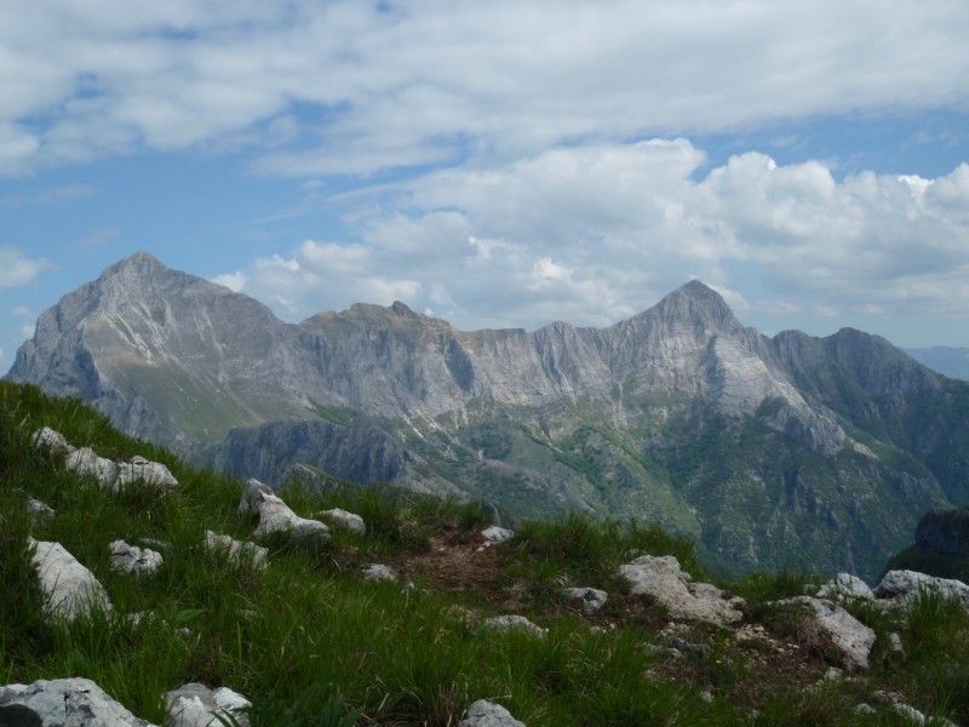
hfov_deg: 38.9
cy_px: 364
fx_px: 1372
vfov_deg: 29.7
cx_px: 484
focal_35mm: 49
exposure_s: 1/500
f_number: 5
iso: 64
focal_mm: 8.89
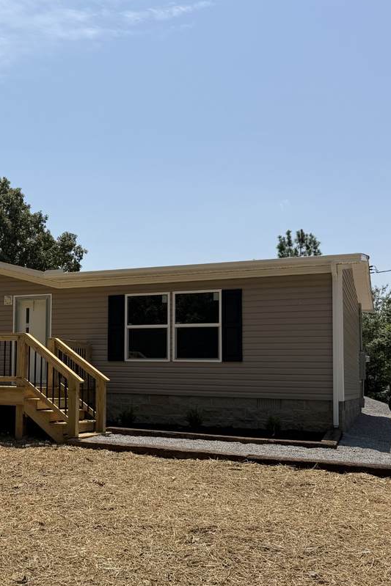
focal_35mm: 40
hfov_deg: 31.5
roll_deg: -1.4
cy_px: 334
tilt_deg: +4.3
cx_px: 22
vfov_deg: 48.3
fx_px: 651
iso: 80
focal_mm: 6.76
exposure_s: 1/6173
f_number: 1.78
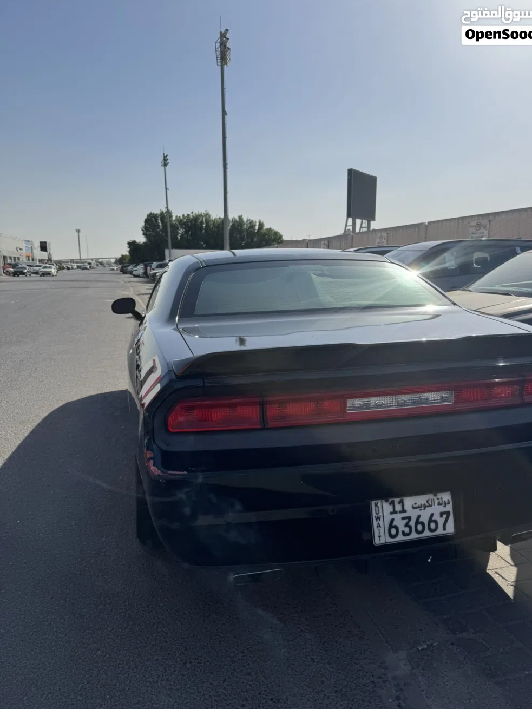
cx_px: 276
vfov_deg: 69.4
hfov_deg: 54.9
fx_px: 512
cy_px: 362
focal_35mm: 25
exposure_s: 1/9009
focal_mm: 6.76
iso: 80
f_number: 1.78
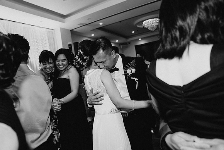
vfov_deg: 53.2
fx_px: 149
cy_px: 75
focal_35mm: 24
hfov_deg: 73.7
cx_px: 112
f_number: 2.8
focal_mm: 24
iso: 800
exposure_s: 1/160
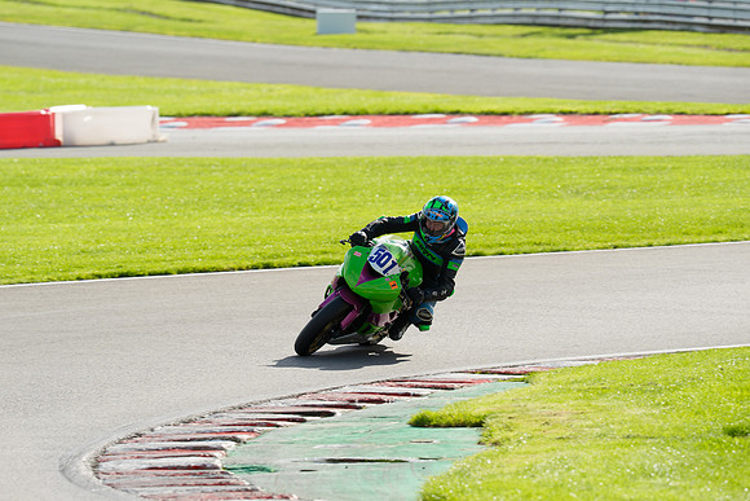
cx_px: 375
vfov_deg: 3.4
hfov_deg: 5.2
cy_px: 250
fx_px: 8335
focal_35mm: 400
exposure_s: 1/400
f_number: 7.1
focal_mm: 400
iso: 125
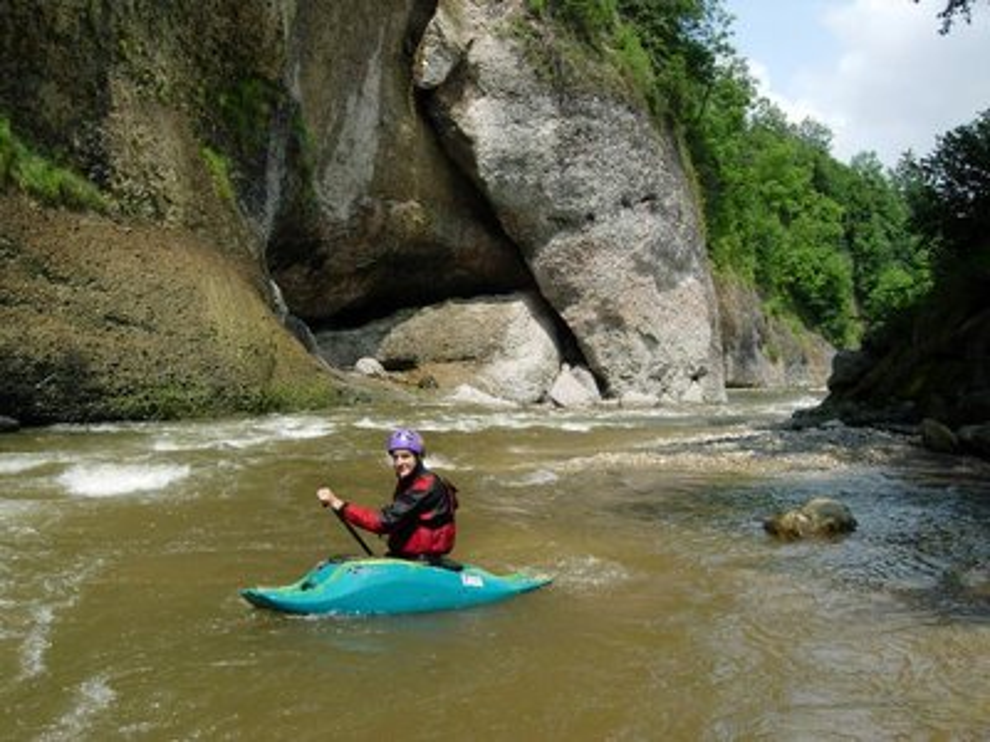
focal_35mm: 38
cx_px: 495
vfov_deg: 37.7
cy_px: 371
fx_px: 1087
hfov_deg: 49.0
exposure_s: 1/527
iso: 79
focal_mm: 7.8
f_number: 4.8
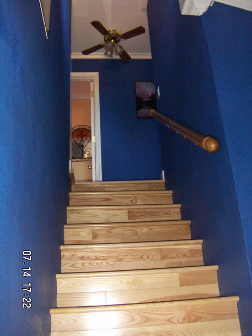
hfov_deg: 39.7
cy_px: 168
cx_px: 126
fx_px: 349
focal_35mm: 36
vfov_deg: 51.4
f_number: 2.8
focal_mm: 4.7
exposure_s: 1/50
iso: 200
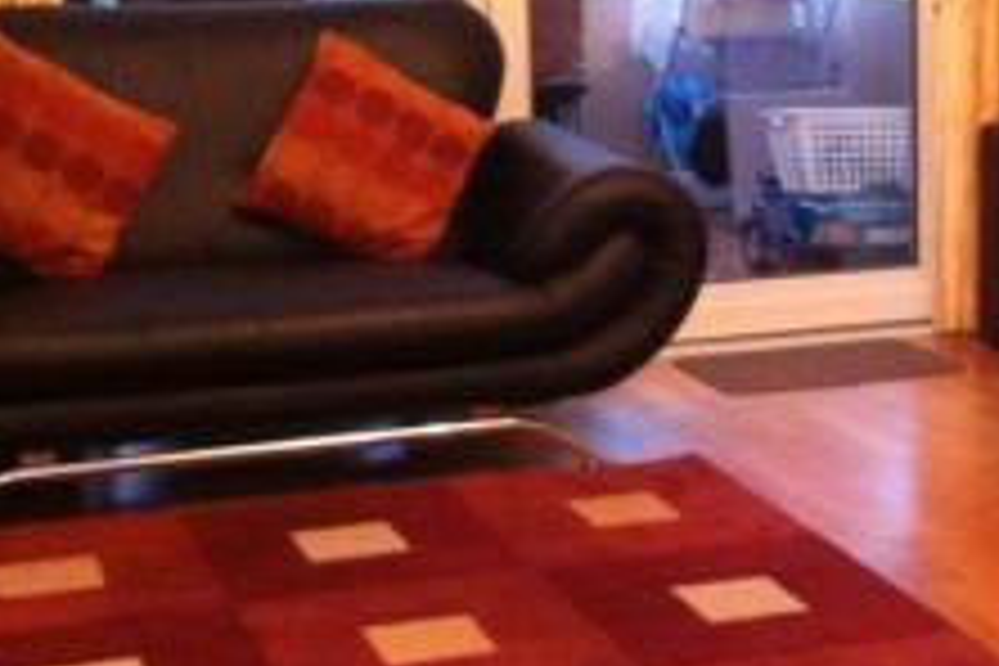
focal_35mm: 96
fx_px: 2664
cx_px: 880
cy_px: 182
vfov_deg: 14.2
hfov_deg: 20.8
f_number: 2.8
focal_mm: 3.85
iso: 400
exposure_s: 1/15
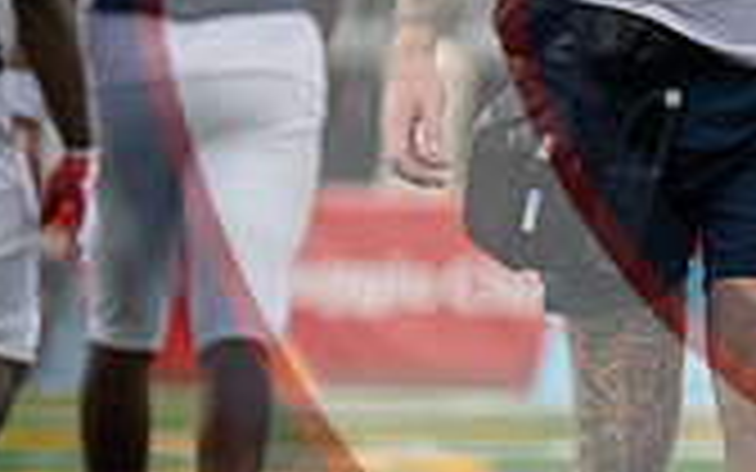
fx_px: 11311
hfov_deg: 3.8
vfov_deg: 2.4
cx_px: 1135
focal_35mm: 549
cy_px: -62
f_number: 2.8
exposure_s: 1/1000
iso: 125
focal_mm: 125
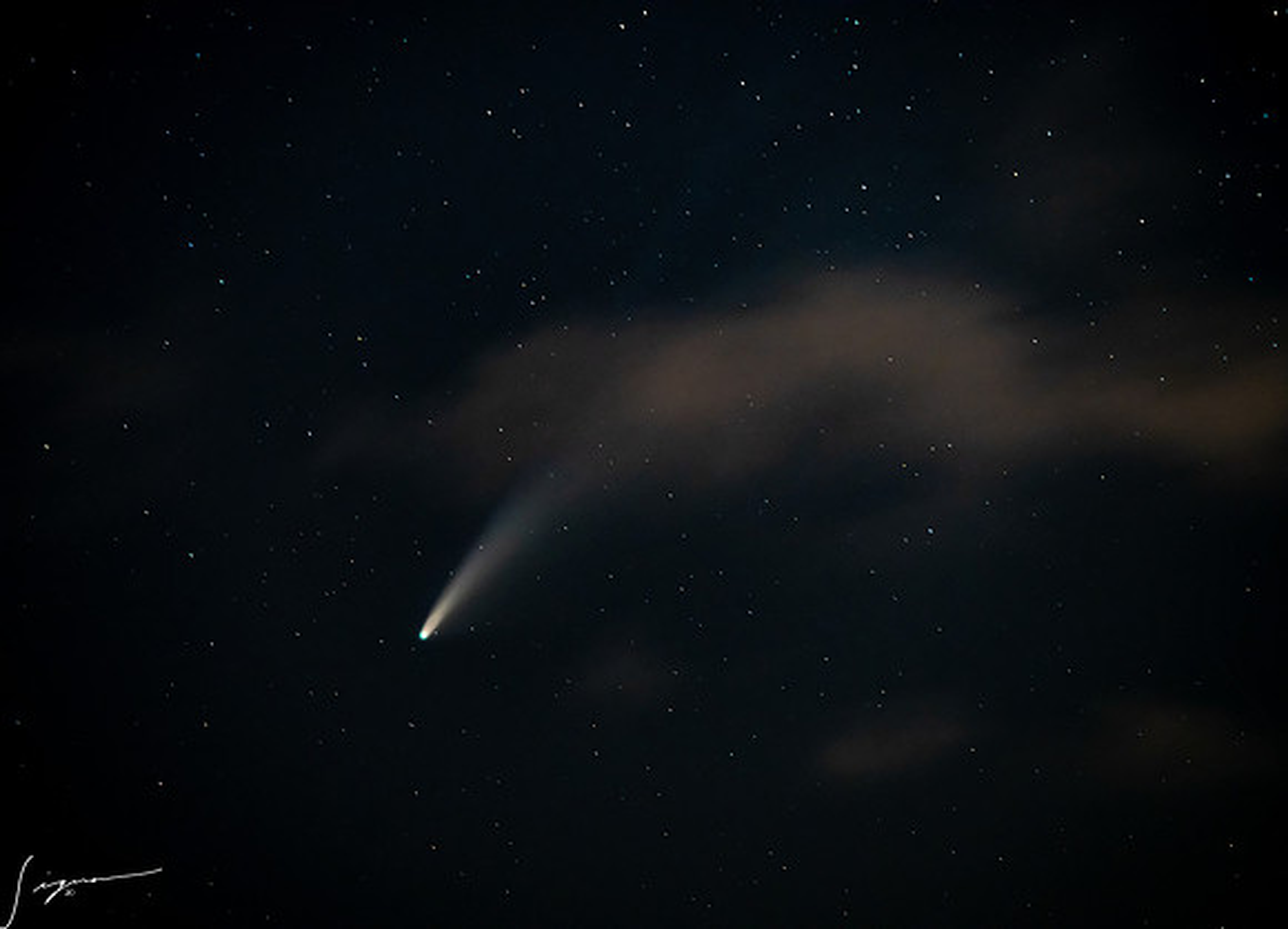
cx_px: 591
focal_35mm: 190
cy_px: 464
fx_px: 6968
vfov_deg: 7.6
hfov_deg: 10.6
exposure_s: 8
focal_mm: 180
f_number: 4
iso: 1600
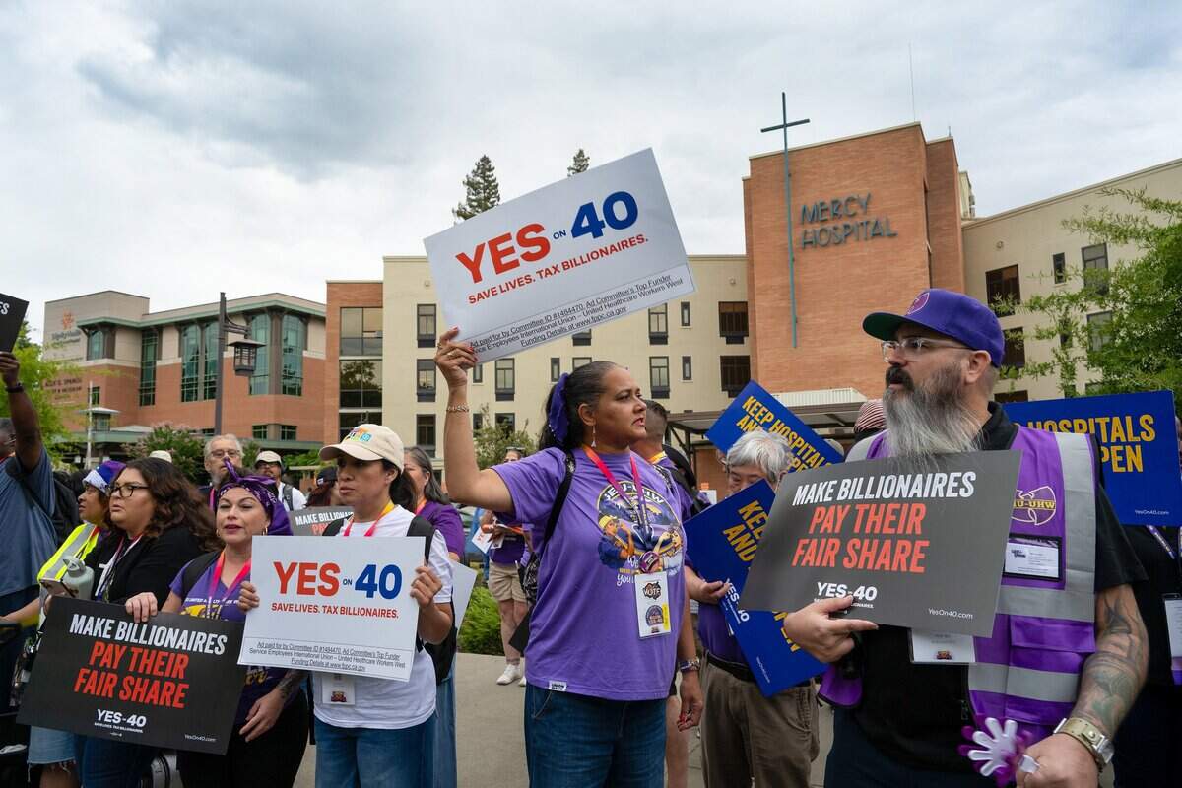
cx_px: 591
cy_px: 394
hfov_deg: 73.7
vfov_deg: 53.1
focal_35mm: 24
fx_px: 788
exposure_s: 1/250
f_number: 8
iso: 400
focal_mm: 24
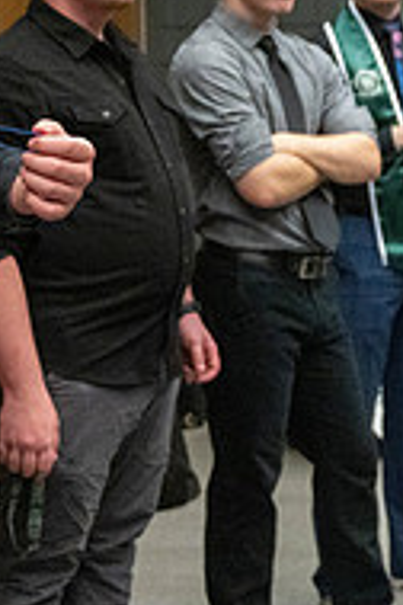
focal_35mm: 98
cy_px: 85
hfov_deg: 13.0
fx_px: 1645
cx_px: 646
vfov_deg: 20.5
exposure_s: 1/500
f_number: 4
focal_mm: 32
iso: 10000
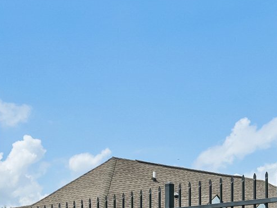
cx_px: 256
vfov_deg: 13.5
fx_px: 832
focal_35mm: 104
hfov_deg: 18.5
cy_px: 305
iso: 100
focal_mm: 26
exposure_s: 1/400
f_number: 8
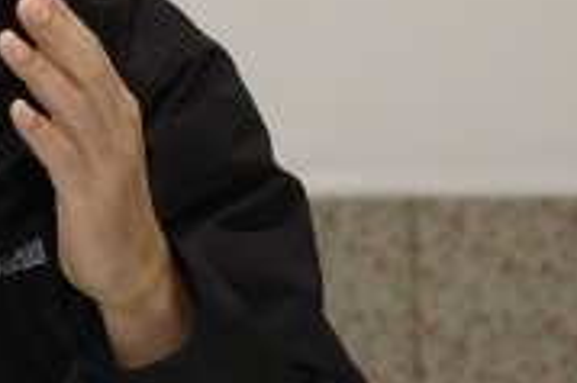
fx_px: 3747
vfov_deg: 5.8
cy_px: -304
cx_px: -313
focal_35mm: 234
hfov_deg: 8.6
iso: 800
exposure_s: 1/160
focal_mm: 56
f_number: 5
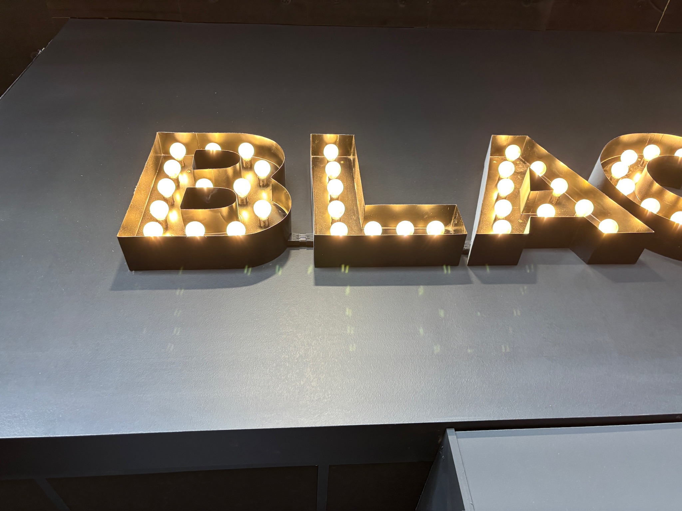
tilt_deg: +49.1
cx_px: 341
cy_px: 256
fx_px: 512
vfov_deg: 53.1
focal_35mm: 26
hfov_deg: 67.3
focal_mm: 5.96
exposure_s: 1/50
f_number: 1.6
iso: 160
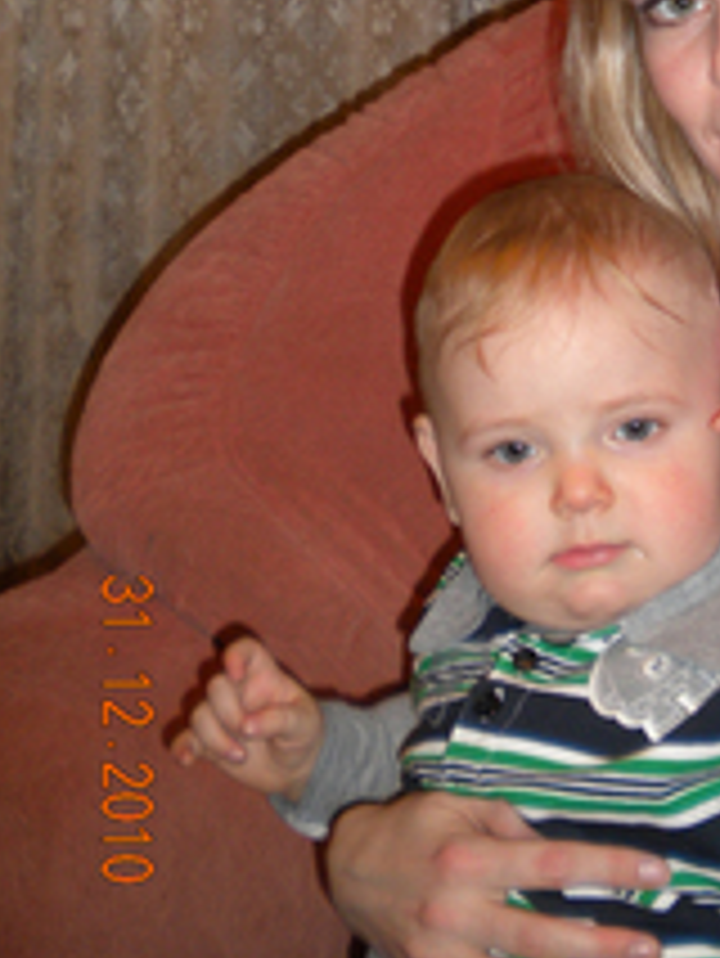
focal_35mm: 74
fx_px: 2050
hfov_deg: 19.3
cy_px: -4
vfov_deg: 25.0
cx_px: 729
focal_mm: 6.3
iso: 100
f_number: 3.1
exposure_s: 1/30
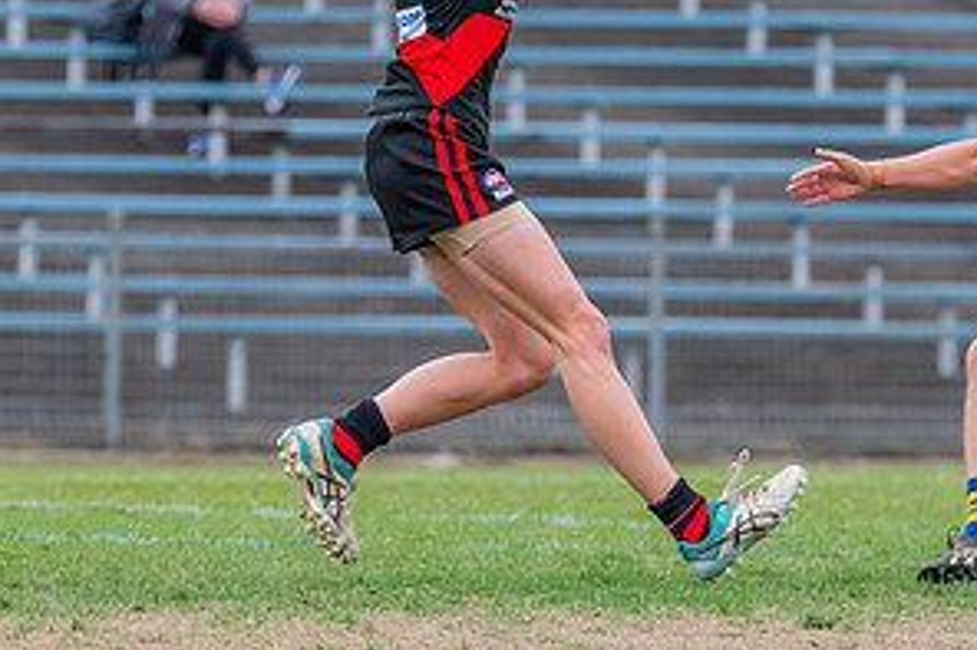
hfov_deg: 1.8
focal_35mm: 1150
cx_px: 684
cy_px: 54
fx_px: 31191
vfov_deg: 1.2
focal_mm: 400
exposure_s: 1/1600
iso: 2000
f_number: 6
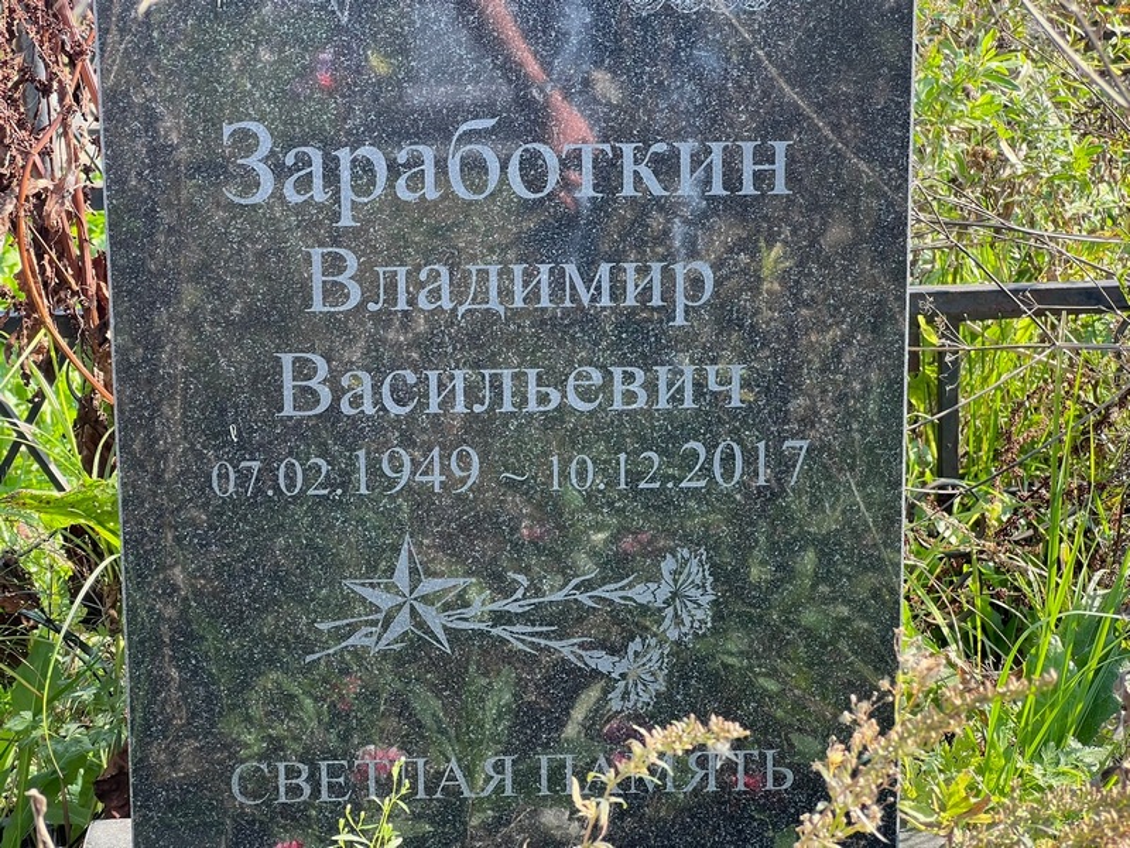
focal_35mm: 77
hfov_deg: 25.3
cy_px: 424
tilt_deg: -13.2
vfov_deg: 19.1
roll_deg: +0.8
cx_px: 565
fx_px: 2514
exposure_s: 1/99
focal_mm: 9
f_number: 2.8
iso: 32
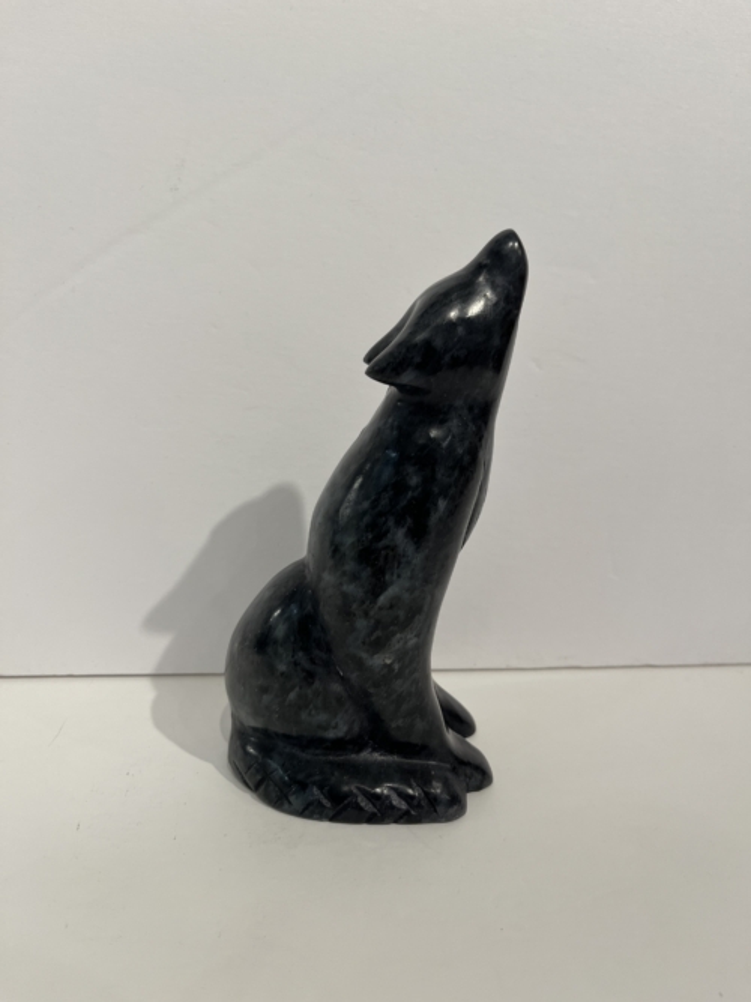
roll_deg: -1.3
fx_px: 752
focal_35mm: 26
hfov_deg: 53.0
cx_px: 376
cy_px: 501
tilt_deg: -17.1
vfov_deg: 67.3
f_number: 1.6
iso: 64
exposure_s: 1/120
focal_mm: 5.1
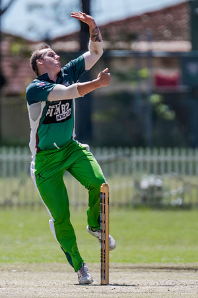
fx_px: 8501
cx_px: -14
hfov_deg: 1.3
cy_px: 162
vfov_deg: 2.0
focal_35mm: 1030
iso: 800
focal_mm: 600
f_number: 5.6
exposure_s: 1/2500
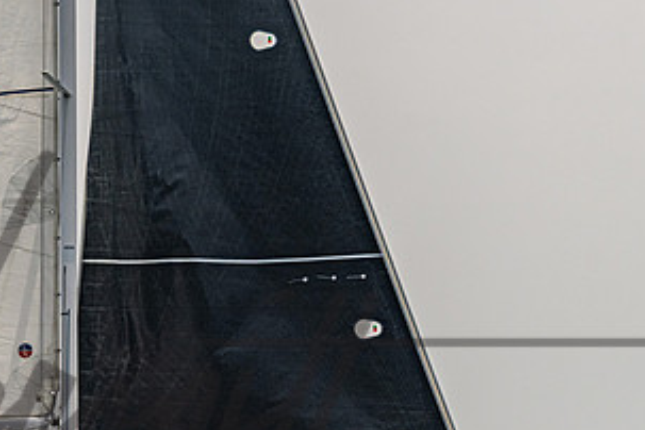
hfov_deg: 6.1
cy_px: 315
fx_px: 6091
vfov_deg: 4.0
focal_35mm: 340
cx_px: 285
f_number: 8
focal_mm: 130
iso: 500
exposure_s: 1/4000
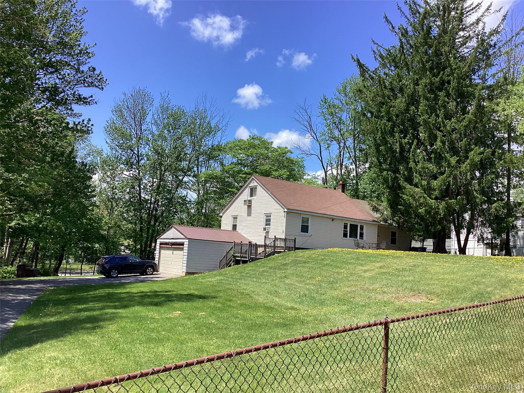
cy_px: 196
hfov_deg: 58.4
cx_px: 262
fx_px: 469
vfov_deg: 45.4
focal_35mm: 31
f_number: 2.4
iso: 25
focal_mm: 3.3
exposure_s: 1/1101
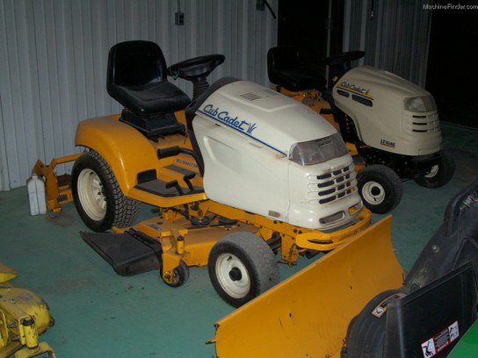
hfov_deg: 44.8
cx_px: 239
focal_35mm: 42
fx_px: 580
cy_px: 179
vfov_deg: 34.3
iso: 140
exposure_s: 1/120
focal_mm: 7
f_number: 2.9
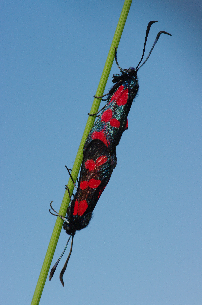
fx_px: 1265
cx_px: 101
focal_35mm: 150
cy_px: 152
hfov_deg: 9.1
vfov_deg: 13.7
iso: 250
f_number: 13
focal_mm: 100
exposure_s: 1/160
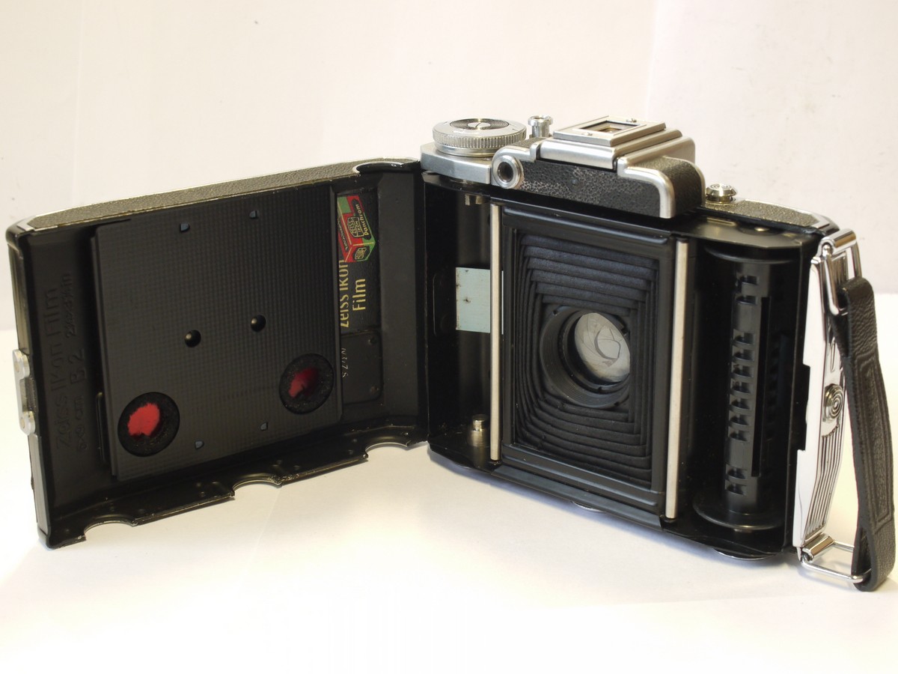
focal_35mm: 60
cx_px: 449
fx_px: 1557
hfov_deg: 32.2
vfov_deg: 24.4
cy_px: 337
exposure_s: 1/8
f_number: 9
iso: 400
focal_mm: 30
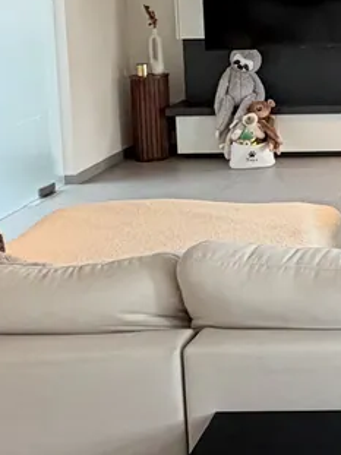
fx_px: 828
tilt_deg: -5.0
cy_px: 29
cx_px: 503
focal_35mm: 63
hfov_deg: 20.2
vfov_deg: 29.2
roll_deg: +1.1
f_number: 2.2
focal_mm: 2.22
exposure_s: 1/100
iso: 125
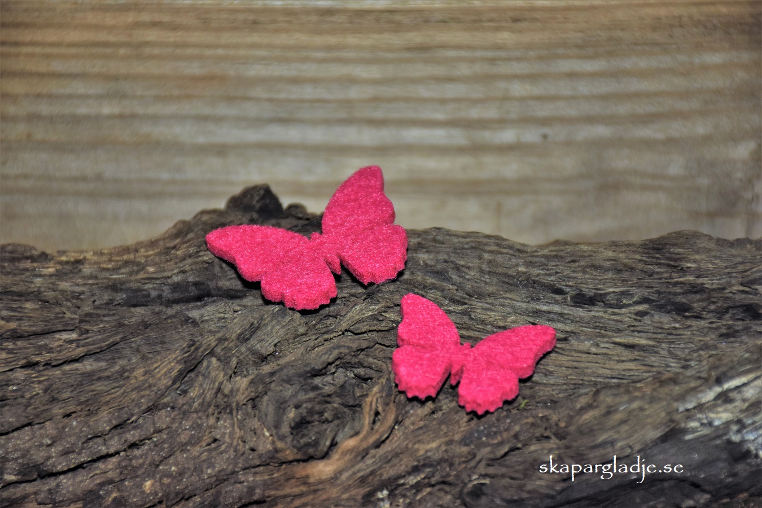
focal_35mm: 168
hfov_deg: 12.2
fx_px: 3556
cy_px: 254
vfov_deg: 8.2
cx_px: 381
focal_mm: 112
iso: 320
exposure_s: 1/60
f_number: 5.6
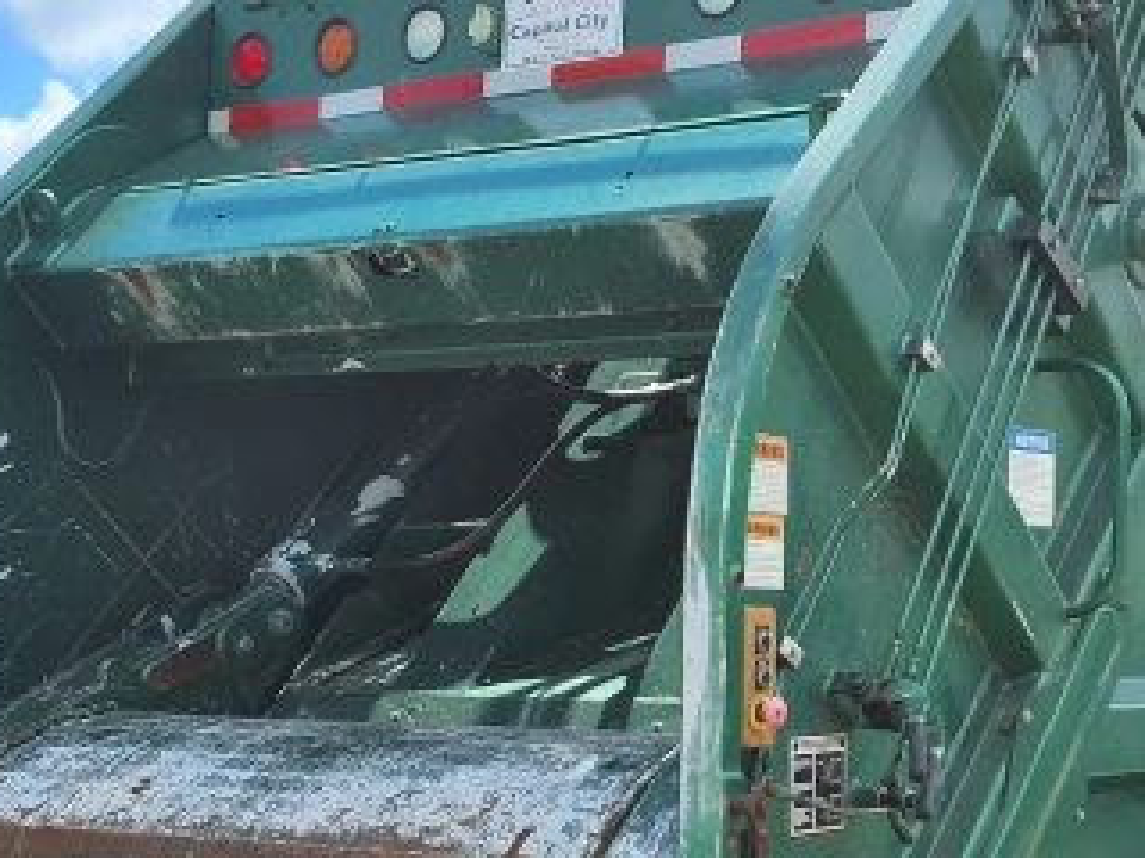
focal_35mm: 70
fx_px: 2315
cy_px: 615
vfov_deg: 20.9
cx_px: 834
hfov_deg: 27.5
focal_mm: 2.91
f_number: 1.9
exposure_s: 1/1931
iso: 32
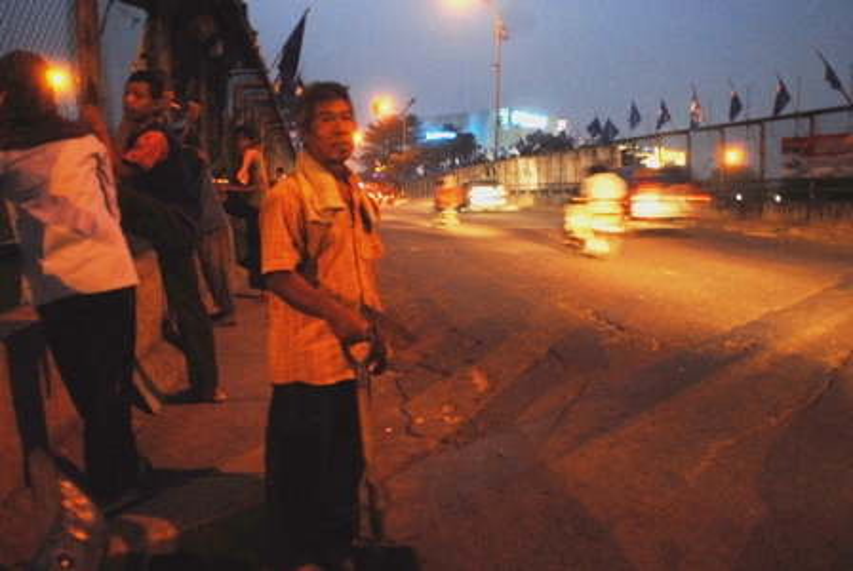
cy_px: 286
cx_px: 426
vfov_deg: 43.7
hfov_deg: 61.9
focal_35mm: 30
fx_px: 712
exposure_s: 1/13
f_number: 2.8
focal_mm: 20
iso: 800
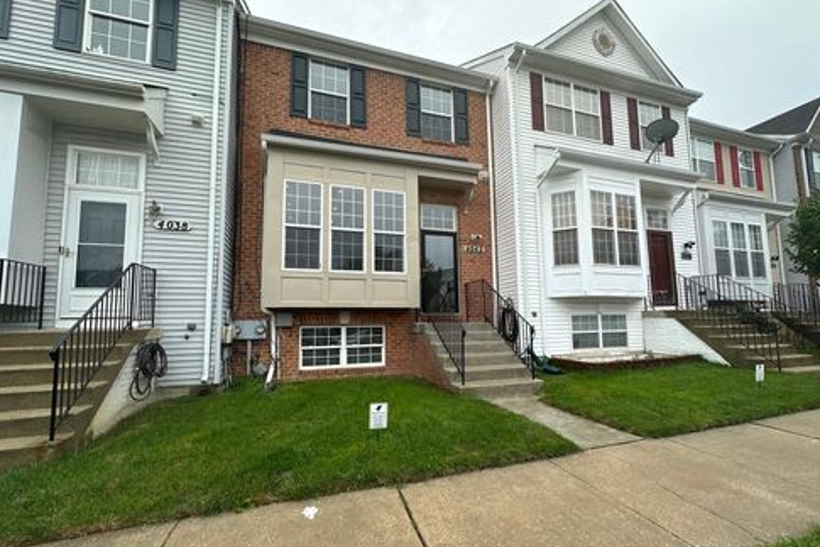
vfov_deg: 77.3
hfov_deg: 100.4
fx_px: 342
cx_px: 416
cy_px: 293
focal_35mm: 15
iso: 40
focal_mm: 2.22
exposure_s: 1/1006
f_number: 2.2
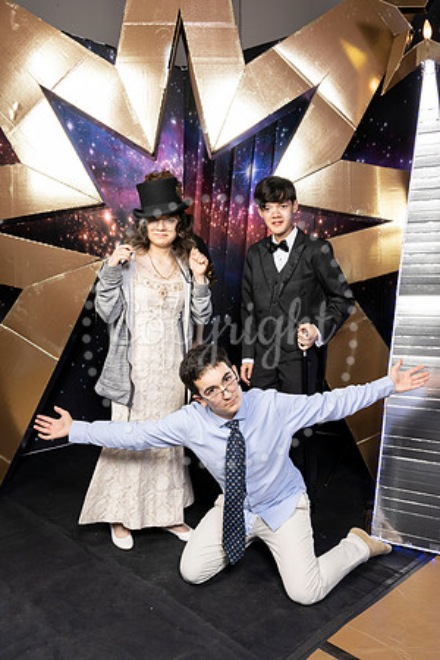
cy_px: 330
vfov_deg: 61.9
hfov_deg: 43.6
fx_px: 550
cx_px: 220
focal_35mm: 30
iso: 320
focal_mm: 30
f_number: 9
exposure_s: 1/160
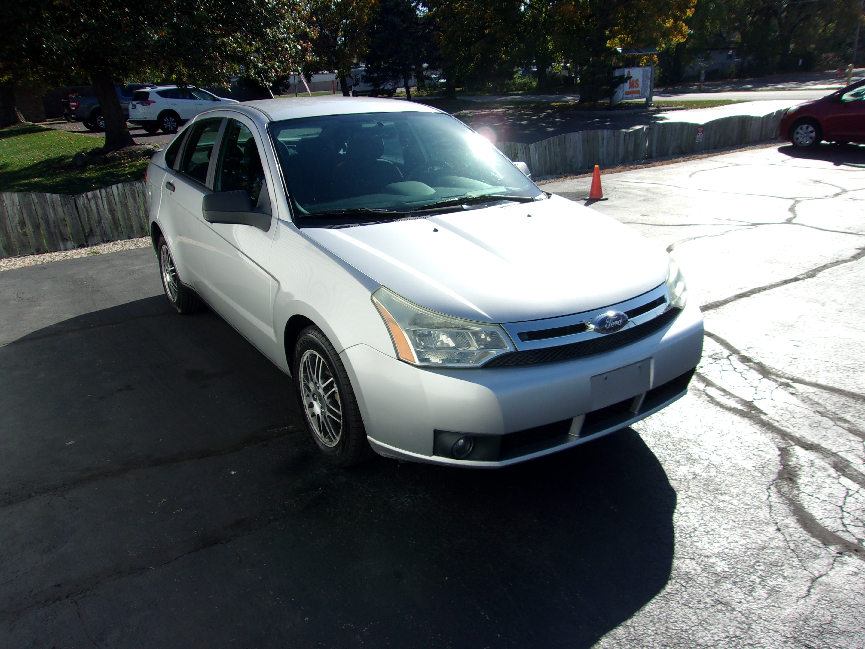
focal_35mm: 27
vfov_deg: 51.4
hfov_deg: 65.3
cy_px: 324
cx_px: 432
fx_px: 675
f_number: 10.4
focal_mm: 4.9
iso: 80
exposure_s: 1/90
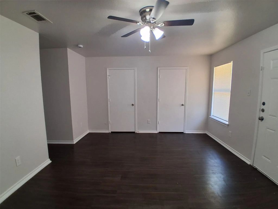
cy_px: 104
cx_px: 139
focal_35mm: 17
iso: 100
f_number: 2.2
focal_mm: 1.4
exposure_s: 1/40
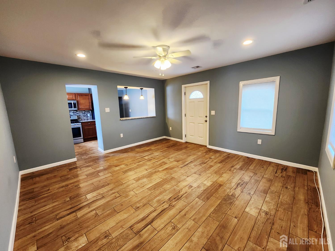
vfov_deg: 89.9
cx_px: 168
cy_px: 126
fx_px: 126
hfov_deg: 106.2
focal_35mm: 13
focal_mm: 2.2
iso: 250
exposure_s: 1/60.2
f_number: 2.2
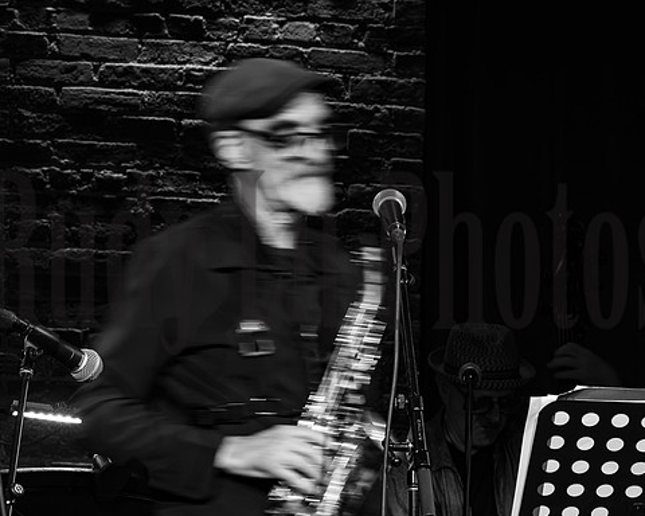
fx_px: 3570
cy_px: 259
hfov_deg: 10.3
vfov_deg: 8.3
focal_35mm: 187
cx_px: 324
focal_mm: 165
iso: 5000
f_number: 16
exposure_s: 1/13
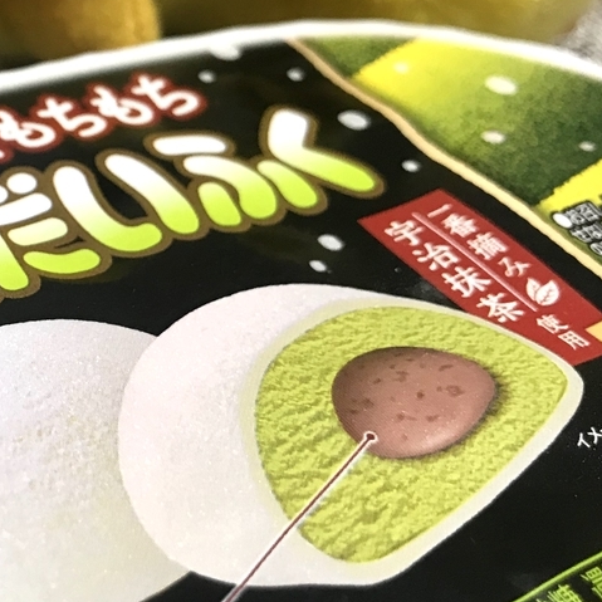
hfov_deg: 26.1
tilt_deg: -39.8
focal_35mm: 62
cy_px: 270
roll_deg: -6.4
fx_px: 1220
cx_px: -23
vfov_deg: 27.7
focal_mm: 3.99
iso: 32
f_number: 1.8
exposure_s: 1/25
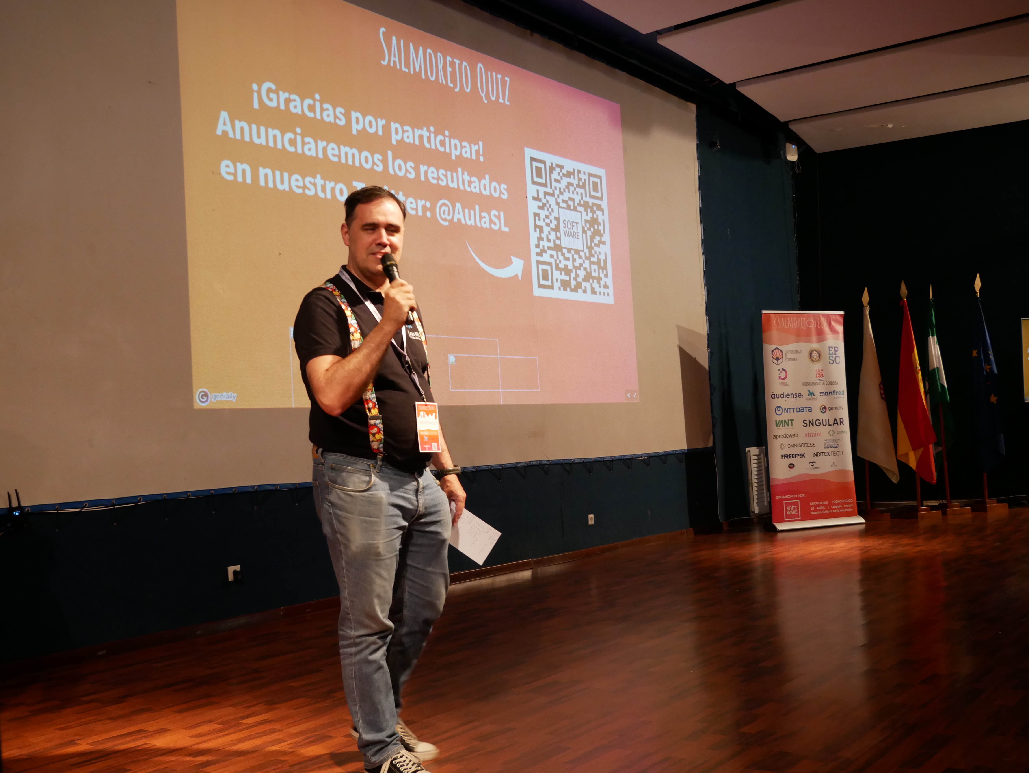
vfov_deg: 39.7
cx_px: 514
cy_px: 386
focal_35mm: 36
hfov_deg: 51.3
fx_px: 1071
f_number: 3.9
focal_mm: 18
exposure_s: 1/60
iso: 1250
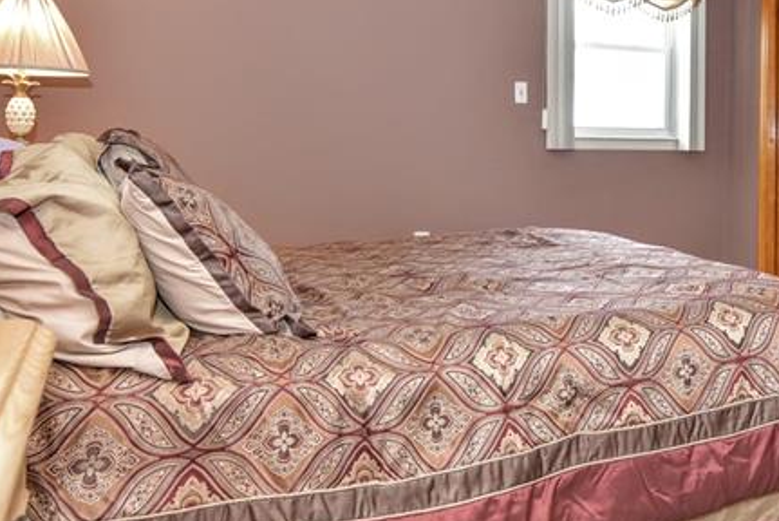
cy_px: 166
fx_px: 823
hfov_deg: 49.1
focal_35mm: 38
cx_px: 560
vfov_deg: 34.7
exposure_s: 1/60
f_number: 4
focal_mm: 16
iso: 800
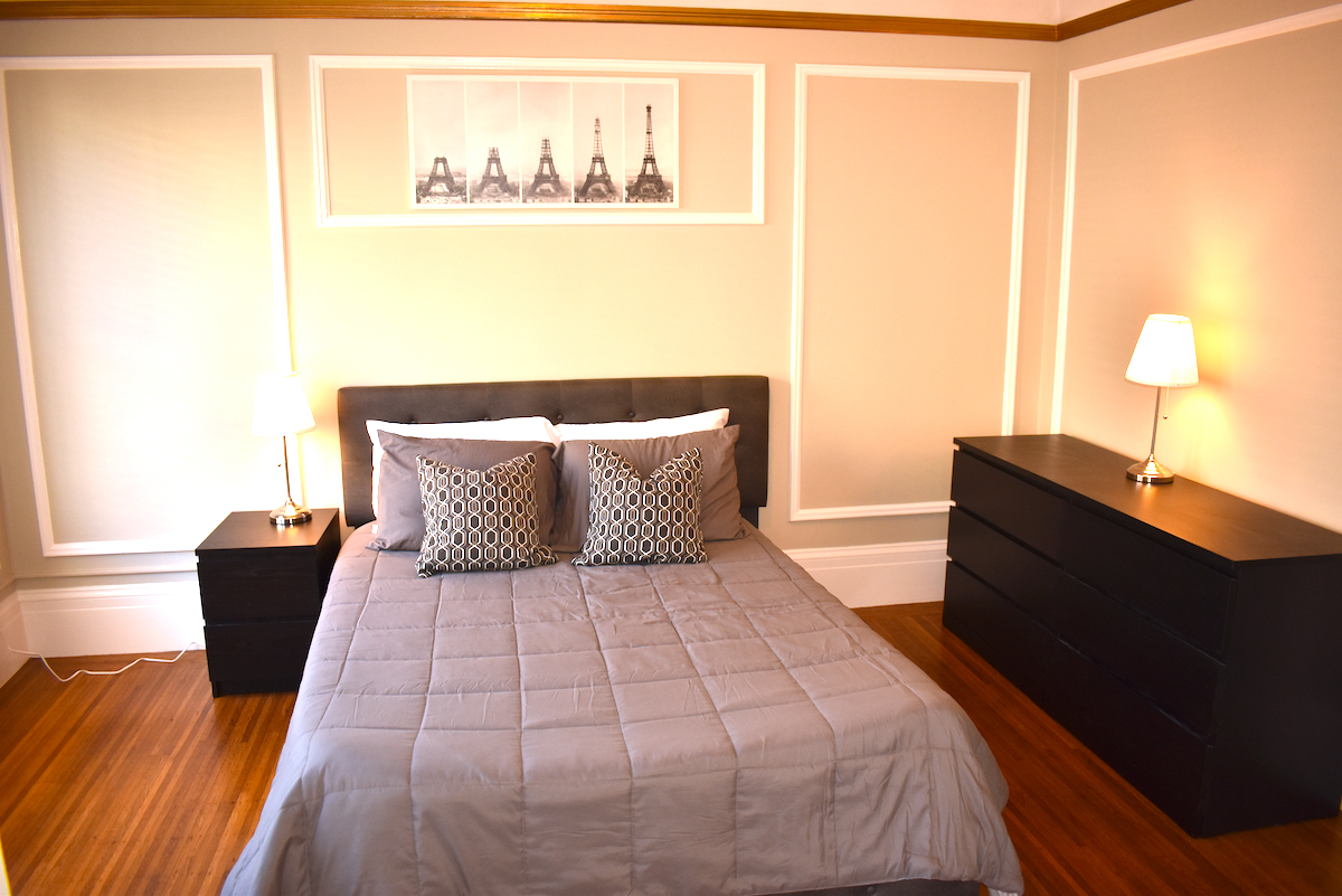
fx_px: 1007
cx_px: 671
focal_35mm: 27
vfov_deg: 48.0
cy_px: 448
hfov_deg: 67.4
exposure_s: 1/80
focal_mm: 18
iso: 400
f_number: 3.5
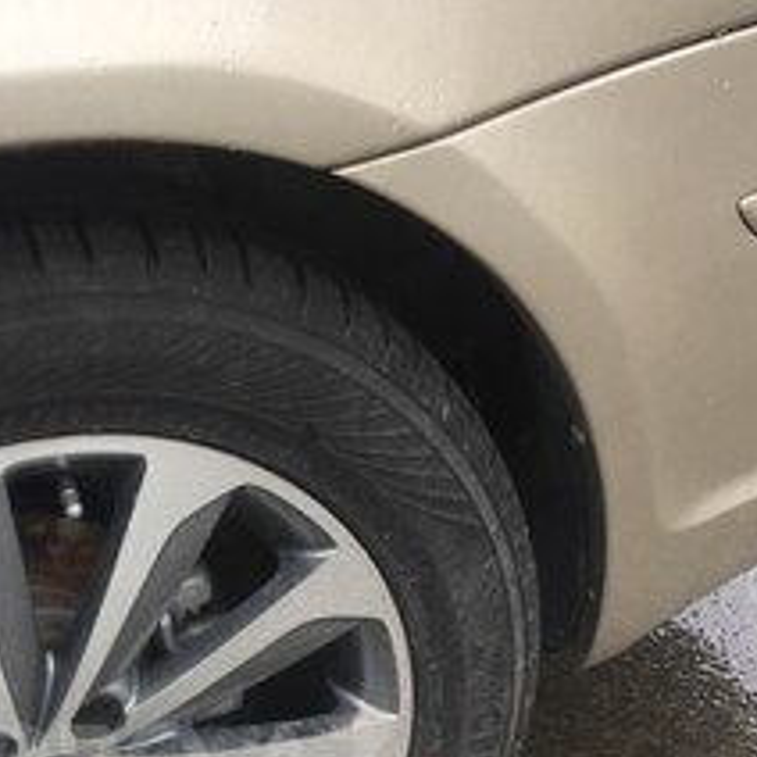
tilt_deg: -41.4
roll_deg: +8.5
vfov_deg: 27.0
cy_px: 764
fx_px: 1484
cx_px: 114
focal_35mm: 60
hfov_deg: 27.8
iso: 32
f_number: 2.2
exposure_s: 1/50
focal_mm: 4.15
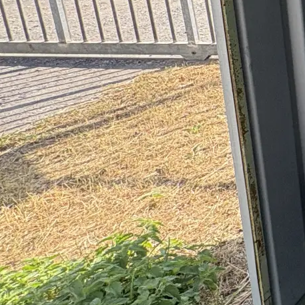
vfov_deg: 30.5
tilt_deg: -10.1
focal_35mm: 52
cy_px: 1
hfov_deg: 18.5
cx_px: 628
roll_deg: -1.4
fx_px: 518
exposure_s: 1/318
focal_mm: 2.22
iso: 40
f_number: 2.2
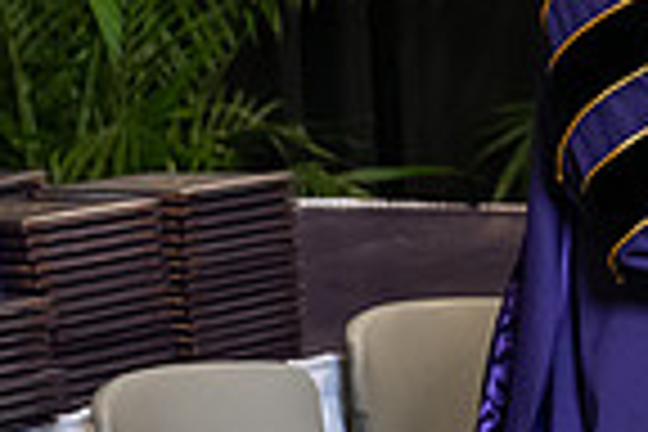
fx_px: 5058
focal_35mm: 281
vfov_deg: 4.9
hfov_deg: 7.2
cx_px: 1040
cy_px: -106
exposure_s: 1/200
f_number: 5
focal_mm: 70
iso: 2500
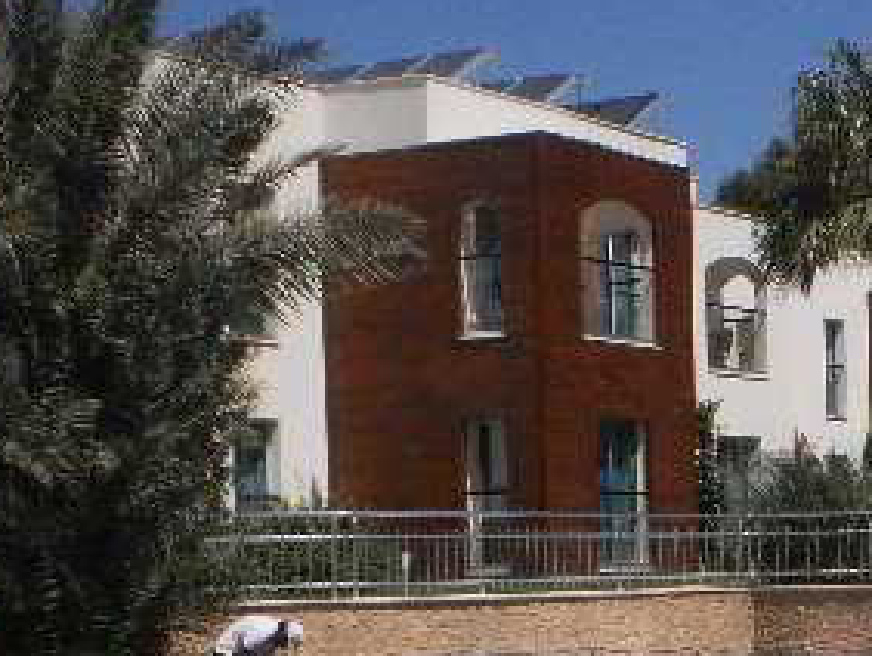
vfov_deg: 14.2
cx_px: 946
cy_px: 743
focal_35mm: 102
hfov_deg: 18.5
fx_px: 2572
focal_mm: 6.3
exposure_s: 1/2000
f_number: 4.6
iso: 100
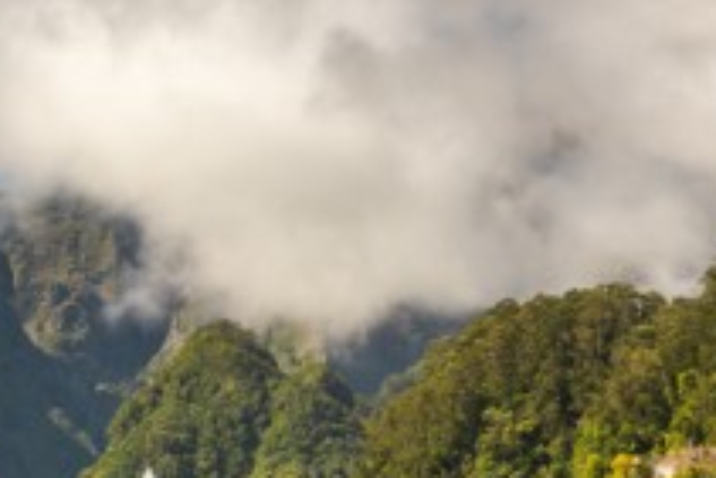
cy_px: 536
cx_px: -406
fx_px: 4757
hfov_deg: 8.4
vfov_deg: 5.7
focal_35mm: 239
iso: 100
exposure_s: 1/20
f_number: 11
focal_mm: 70
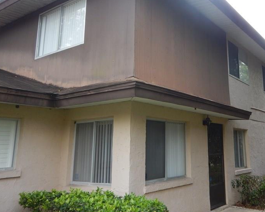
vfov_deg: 41.9
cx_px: 180
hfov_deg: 50.4
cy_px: 81
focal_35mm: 35
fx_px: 275
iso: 125
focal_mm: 4.3
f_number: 2.8
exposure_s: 1/500
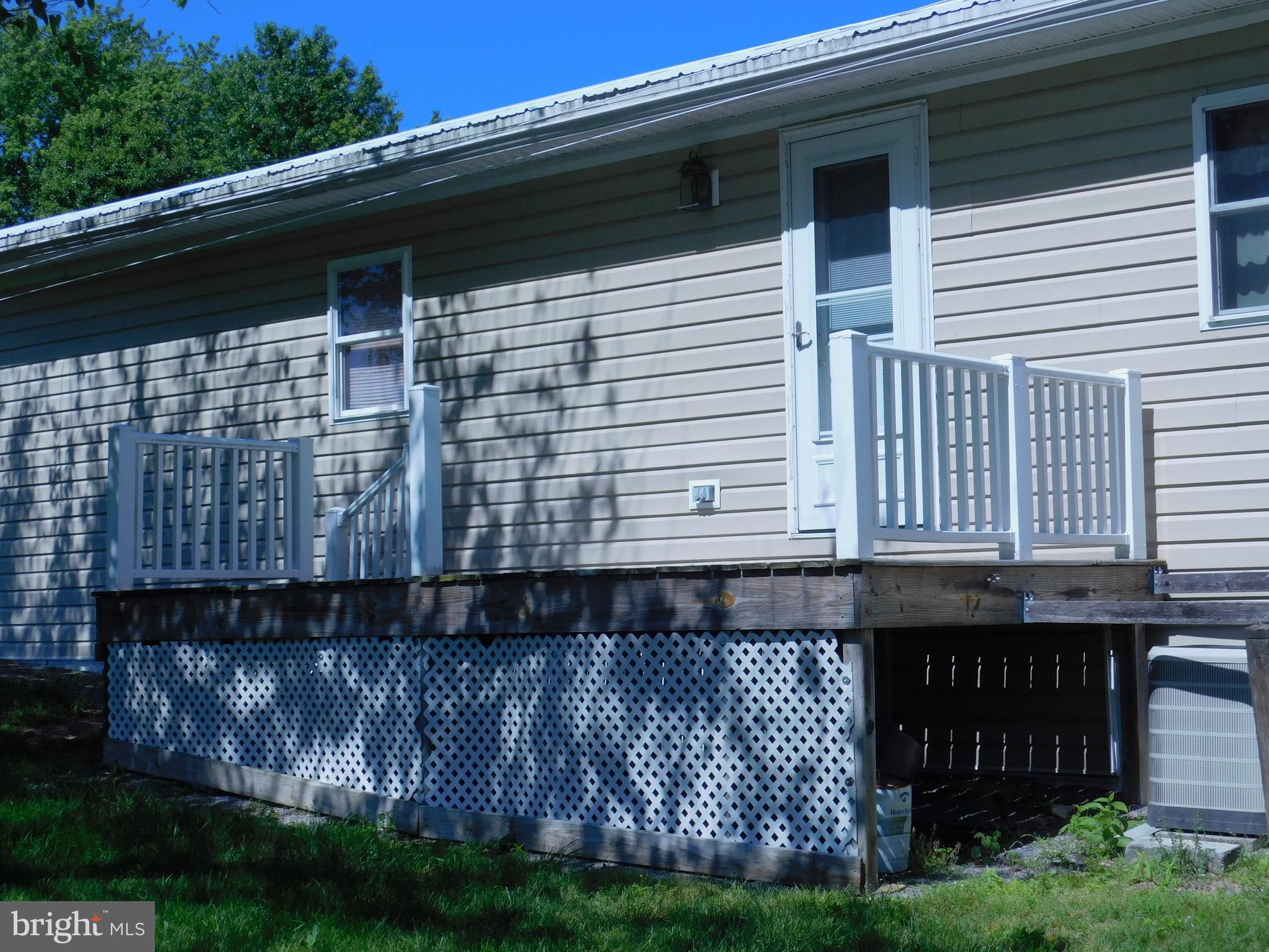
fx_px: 2163
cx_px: 634
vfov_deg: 24.8
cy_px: 476
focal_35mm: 59
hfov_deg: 32.7
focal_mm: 10.4
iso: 125
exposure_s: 1/1250
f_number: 4
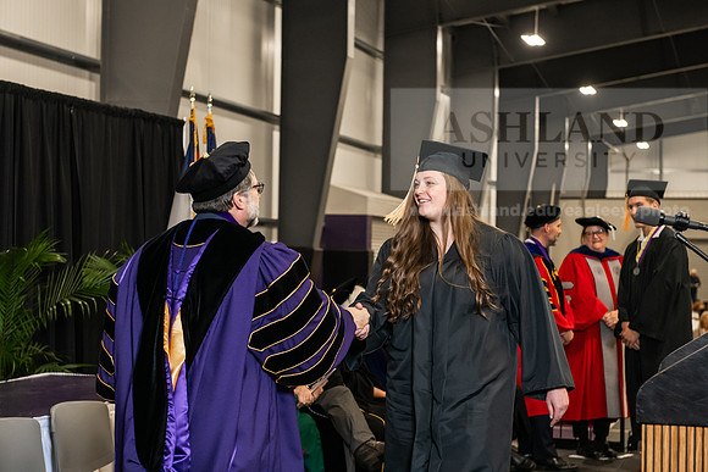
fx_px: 1377
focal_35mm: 70
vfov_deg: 19.5
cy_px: 236
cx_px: 354
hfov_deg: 28.8
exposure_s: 1/200
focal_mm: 70
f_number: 5
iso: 2500
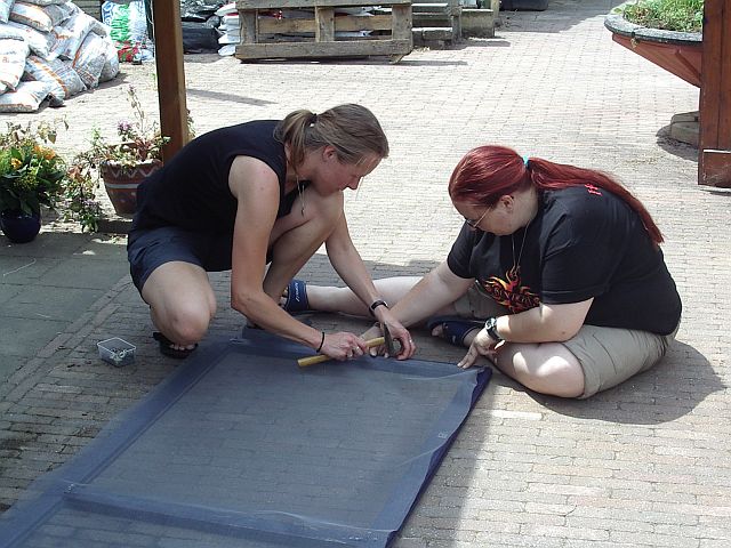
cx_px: 366
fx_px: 1330
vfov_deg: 23.3
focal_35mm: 63
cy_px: 274
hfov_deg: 30.7
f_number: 6.2
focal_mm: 9.6
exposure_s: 1/100
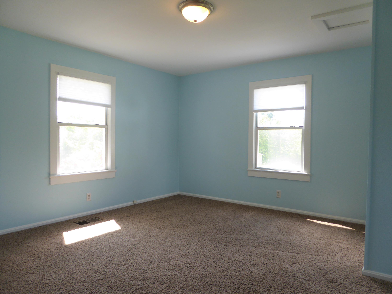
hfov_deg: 69.4
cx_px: 196
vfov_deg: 54.9
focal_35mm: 25
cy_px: 147
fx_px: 283
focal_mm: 4.3
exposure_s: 1/60
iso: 100
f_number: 3.3
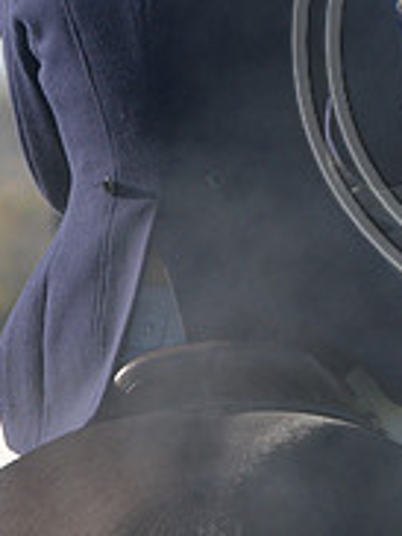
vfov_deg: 4.1
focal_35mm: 487
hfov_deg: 3.0
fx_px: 7550
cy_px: 0
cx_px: 563
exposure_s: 1/1250
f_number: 7.1
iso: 1000
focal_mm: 160
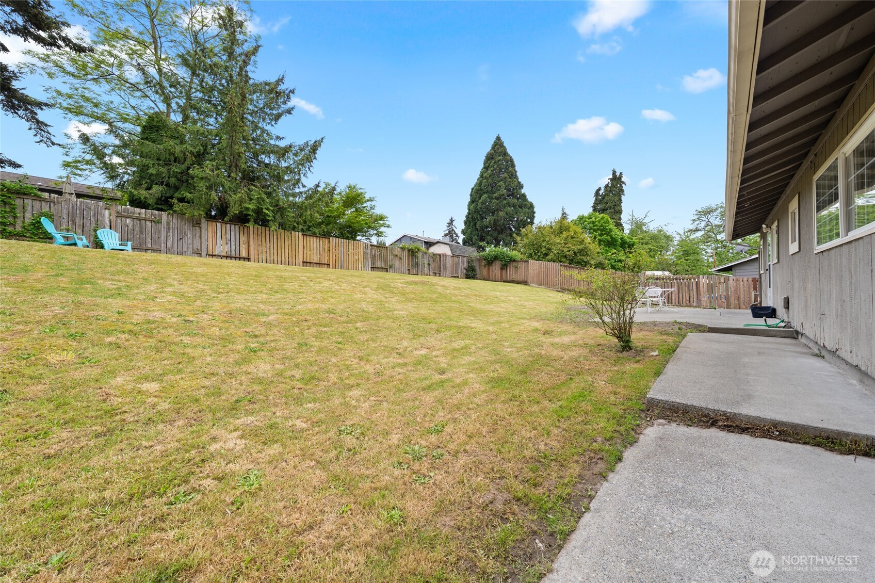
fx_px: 292
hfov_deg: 112.6
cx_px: 438
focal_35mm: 12
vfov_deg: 90.0
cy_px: 292
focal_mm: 12
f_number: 8
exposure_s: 1/6
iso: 250
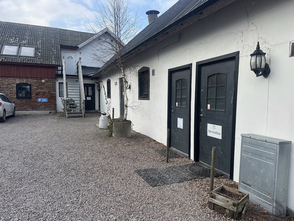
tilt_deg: -3.8
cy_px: 110
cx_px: 147
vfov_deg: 56.8
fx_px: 204
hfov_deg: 71.6
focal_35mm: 24
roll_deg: -0.6
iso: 80
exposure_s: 1/1095
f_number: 1.78
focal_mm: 6.86
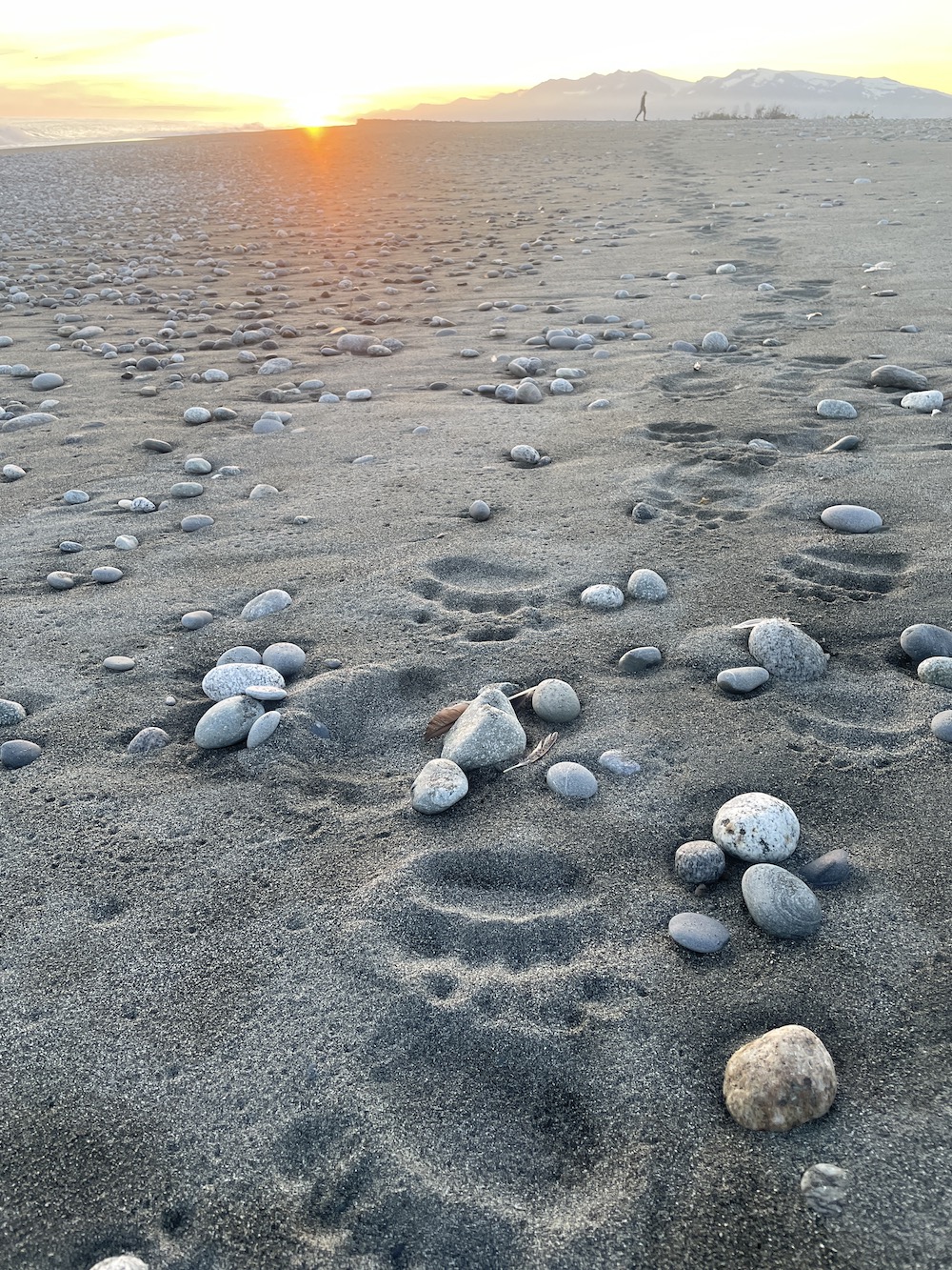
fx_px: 953
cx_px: 476
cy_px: 635
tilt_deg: -27.7
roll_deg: -1.4
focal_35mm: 26
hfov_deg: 53.1
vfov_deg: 67.3
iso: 100
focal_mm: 4.2
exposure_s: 1/121
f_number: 1.6
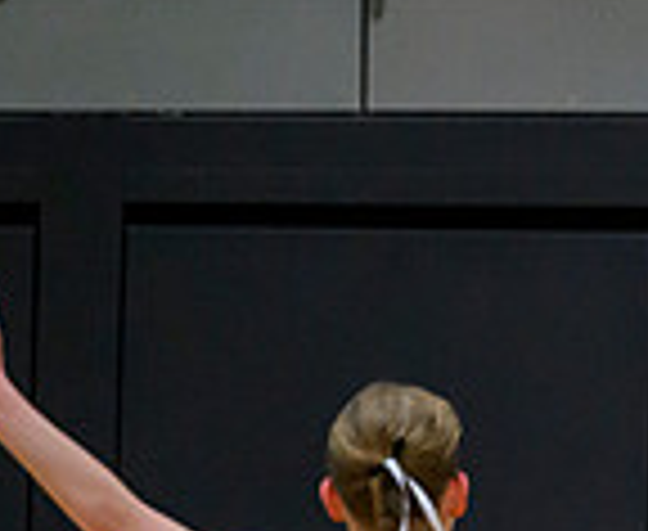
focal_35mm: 896
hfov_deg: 2.1
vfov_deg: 1.8
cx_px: 1573
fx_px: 17348
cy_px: 899
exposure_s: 1/1250
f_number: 2.8
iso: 6400
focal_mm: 195
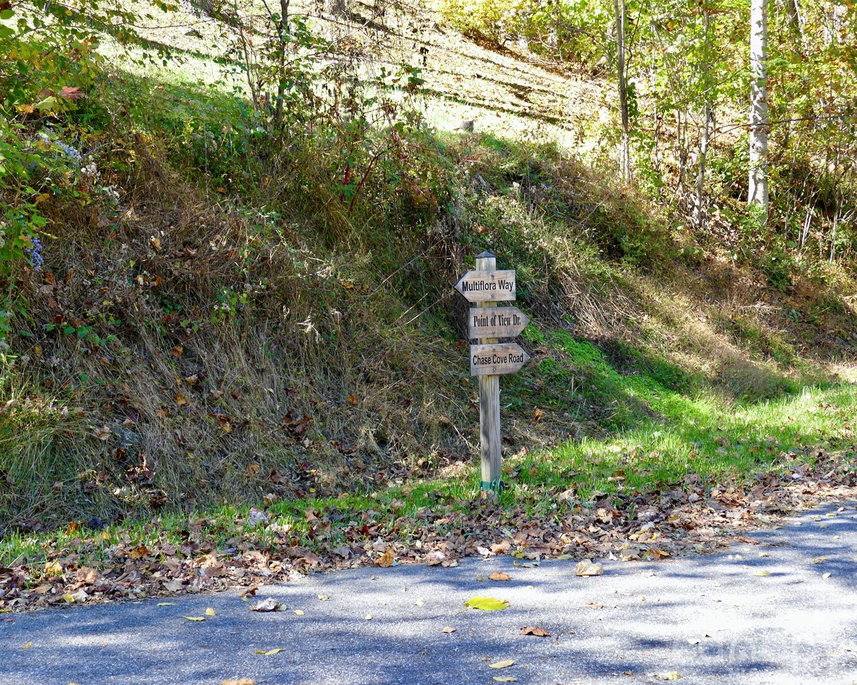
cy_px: 343
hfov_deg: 36.0
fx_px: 1319
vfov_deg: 29.1
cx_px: 459
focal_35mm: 52
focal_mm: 16.74
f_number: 3.2
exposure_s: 1/100
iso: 125
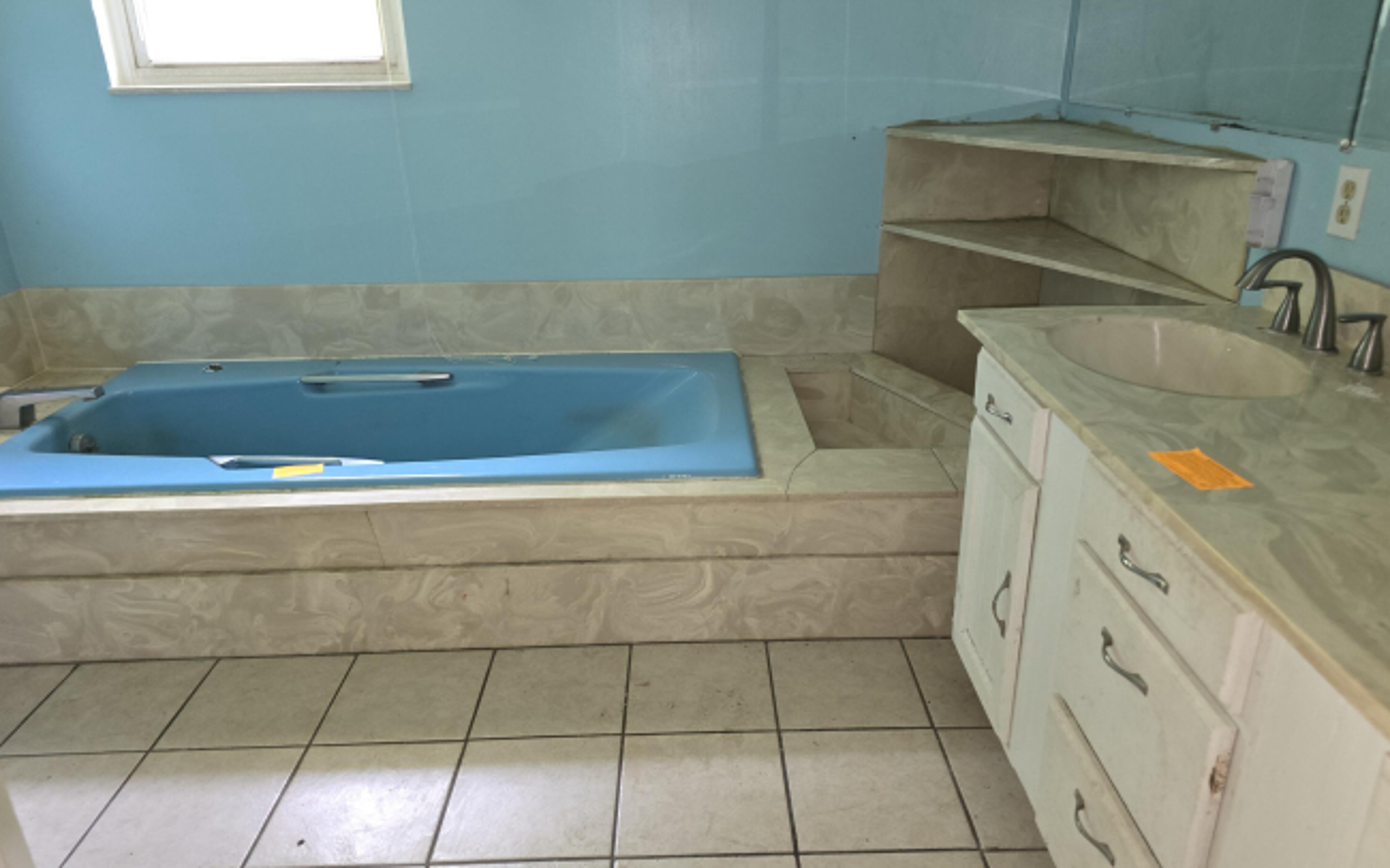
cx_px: 696
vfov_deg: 49.2
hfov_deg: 72.6
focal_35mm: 25
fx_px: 947
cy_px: 400
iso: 320
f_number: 1.7
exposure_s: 1/12
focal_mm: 6.3
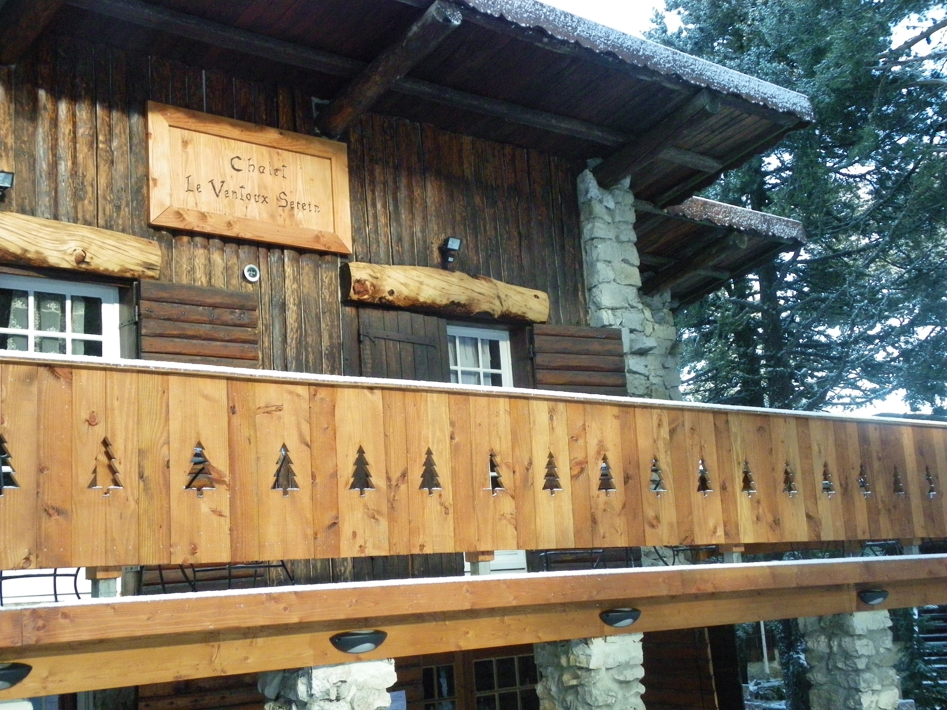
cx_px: 474
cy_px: 355
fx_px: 1231
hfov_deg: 42.1
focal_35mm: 45
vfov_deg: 32.2
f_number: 3.2
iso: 500
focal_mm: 7.9
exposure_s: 1/250
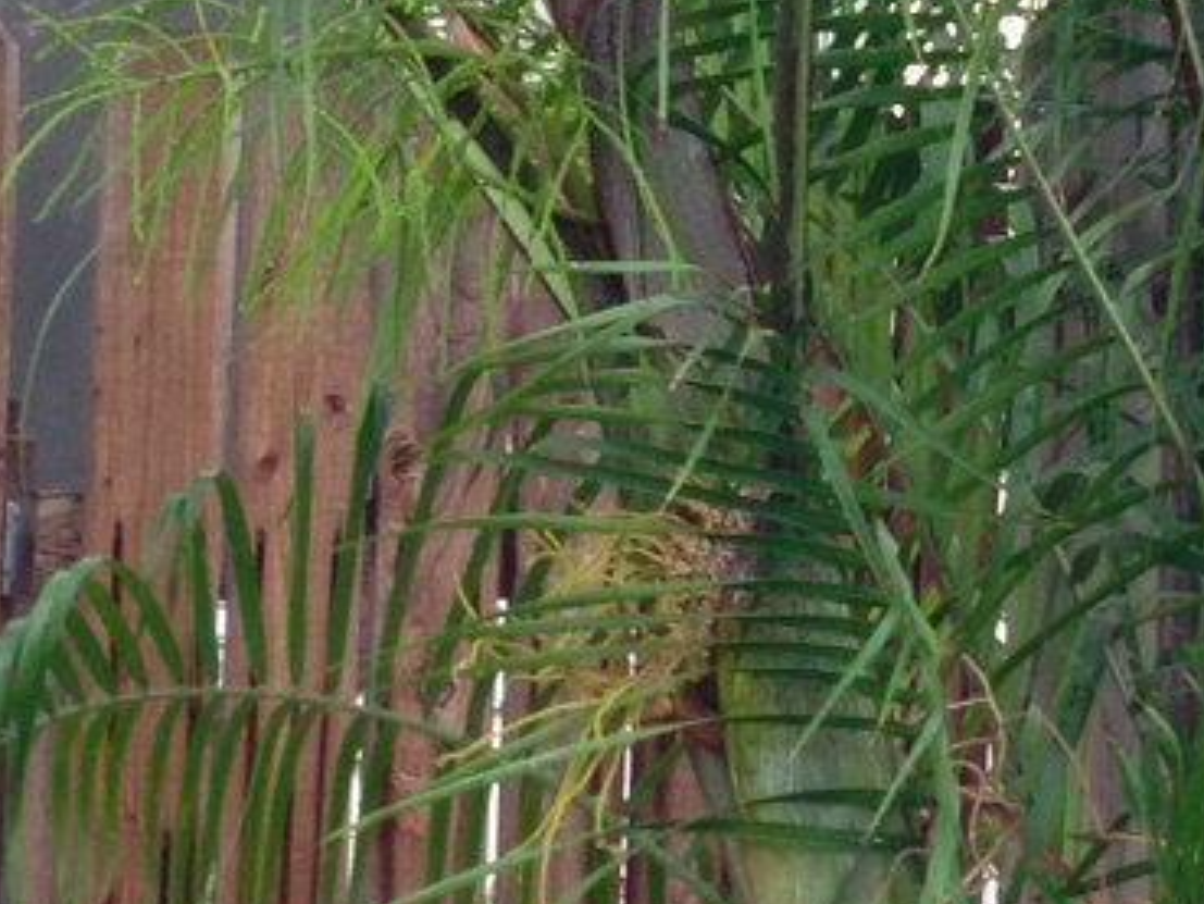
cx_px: 927
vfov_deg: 10.1
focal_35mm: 146
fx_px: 5080
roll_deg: -1.7
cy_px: -42
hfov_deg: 13.5
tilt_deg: +8.3
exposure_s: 1/20
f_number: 2.4
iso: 50
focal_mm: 4.12
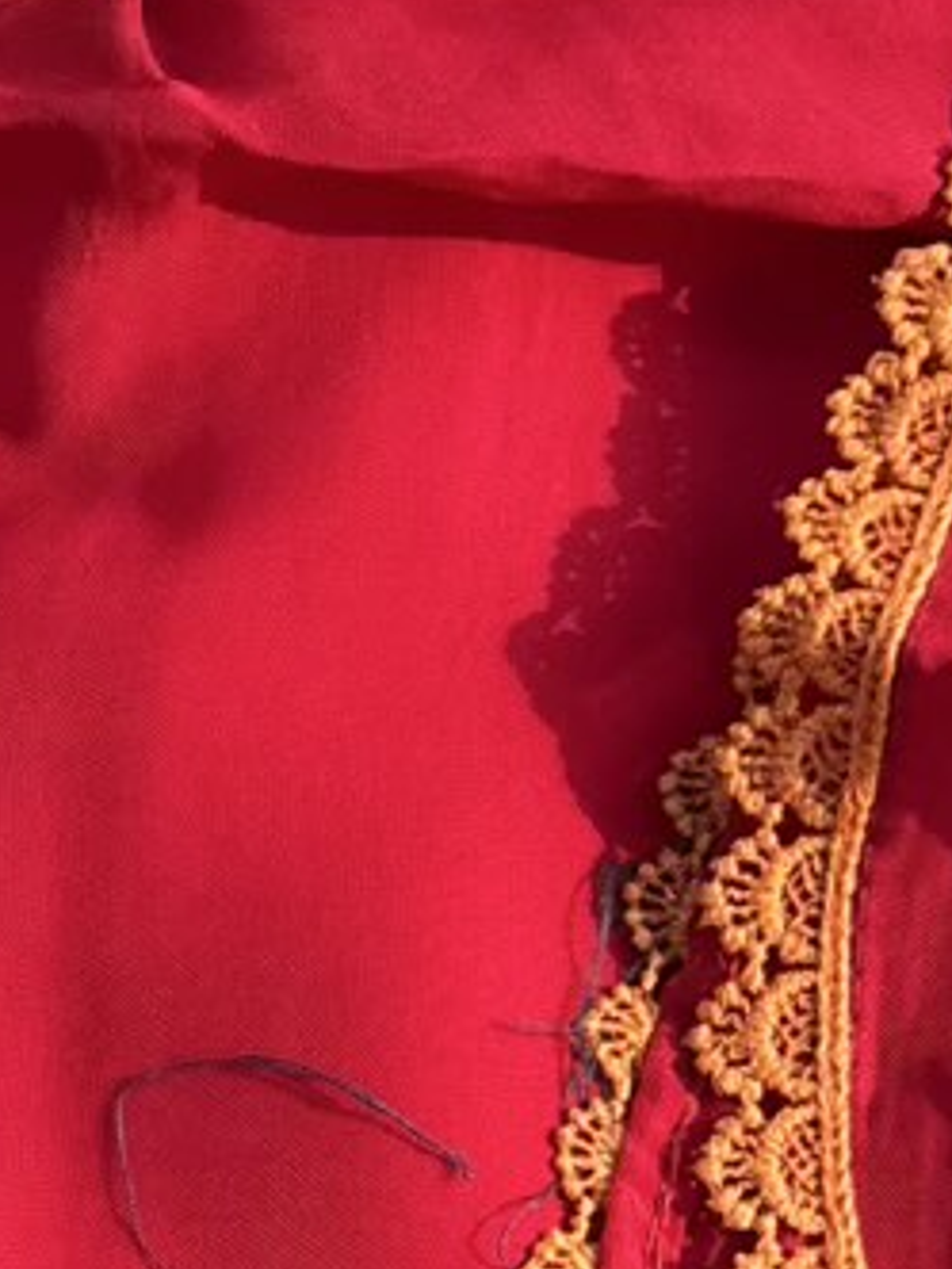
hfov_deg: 9.4
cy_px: 1393
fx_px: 5647
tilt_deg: -78.5
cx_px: -348
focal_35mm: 154
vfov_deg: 12.6
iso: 80
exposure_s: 1/931
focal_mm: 6.76
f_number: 1.78
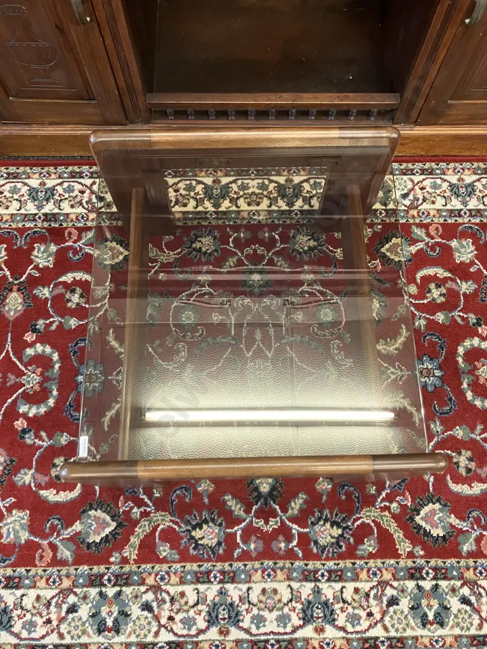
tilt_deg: -69.5
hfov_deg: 49.7
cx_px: 244
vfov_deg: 63.4
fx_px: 525
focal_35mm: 28
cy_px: 324
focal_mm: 3.99
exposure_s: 1/50
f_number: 1.8
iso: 320
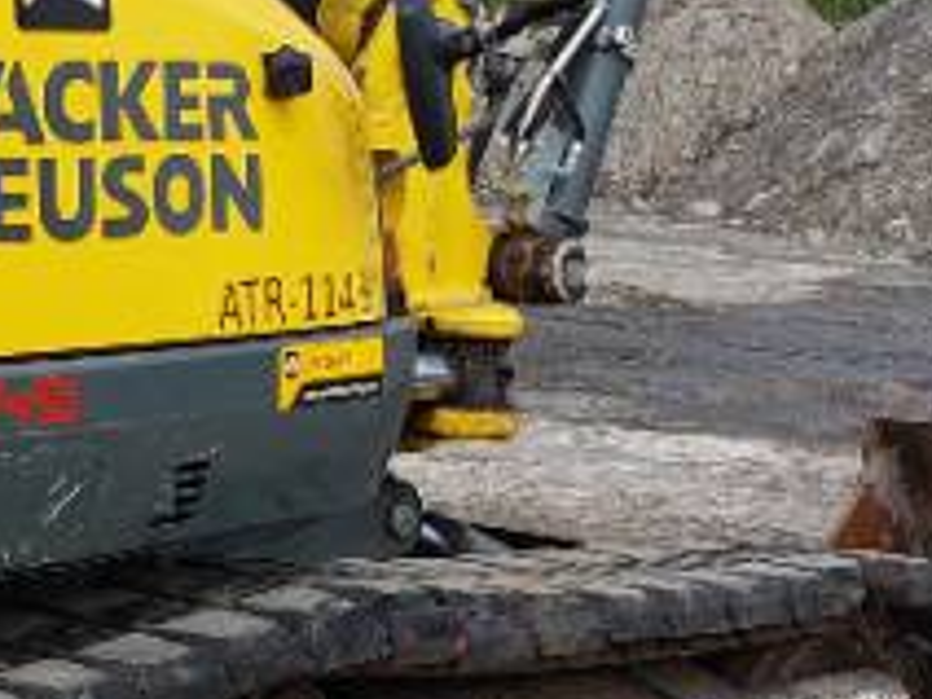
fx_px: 3258
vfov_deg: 12.2
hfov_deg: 15.8
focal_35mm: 121
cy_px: 237
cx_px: -92
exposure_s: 1/1055
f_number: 1.8
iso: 25
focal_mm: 5.23
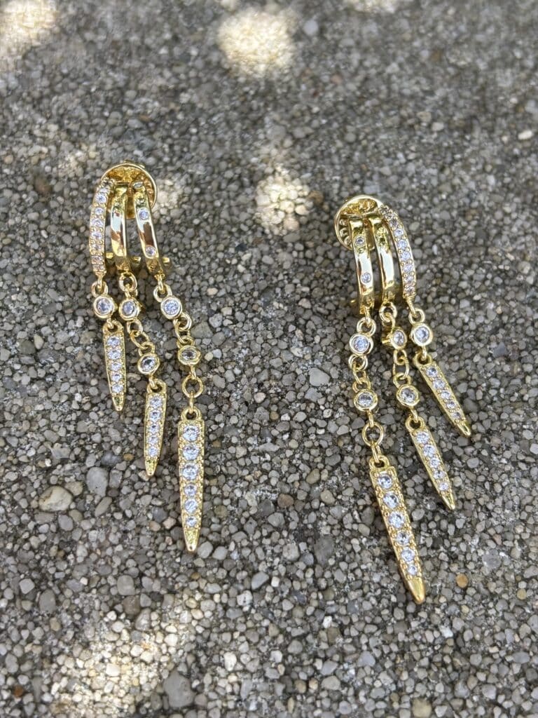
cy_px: 359
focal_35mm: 52
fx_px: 1078
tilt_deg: -59.6
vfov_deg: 36.8
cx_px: 269
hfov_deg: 28.0
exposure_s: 1/466
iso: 32
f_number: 1.6
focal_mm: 5.96
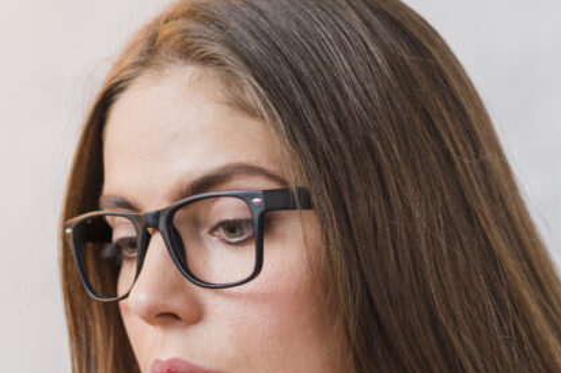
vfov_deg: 10.9
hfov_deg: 16.5
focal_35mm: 124
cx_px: 225
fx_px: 1931
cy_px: 376
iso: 400
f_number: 2.8
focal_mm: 50
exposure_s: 1/100
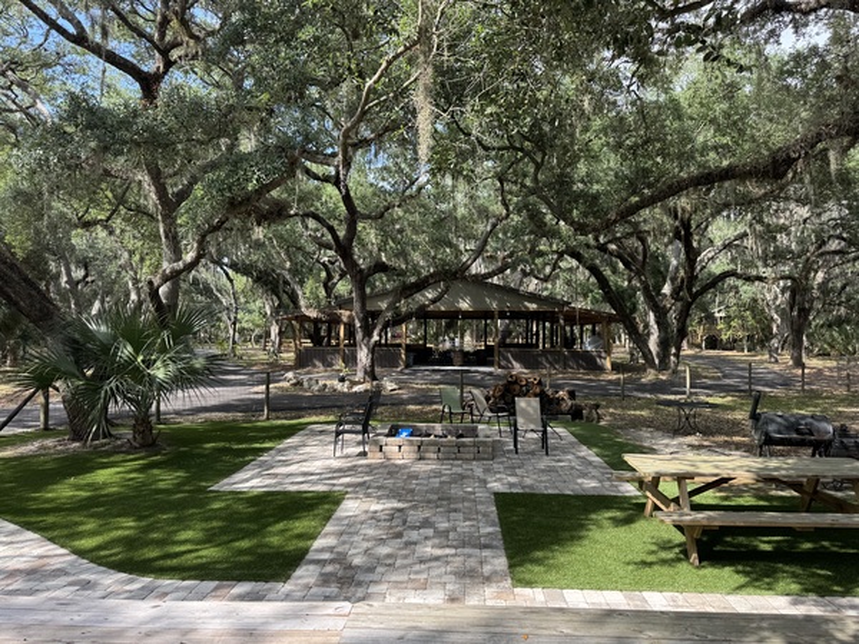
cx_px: 430
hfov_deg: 71.6
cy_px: 322
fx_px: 596
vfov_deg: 56.8
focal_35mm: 24
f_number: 1.78
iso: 80
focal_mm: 6.76
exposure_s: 1/782
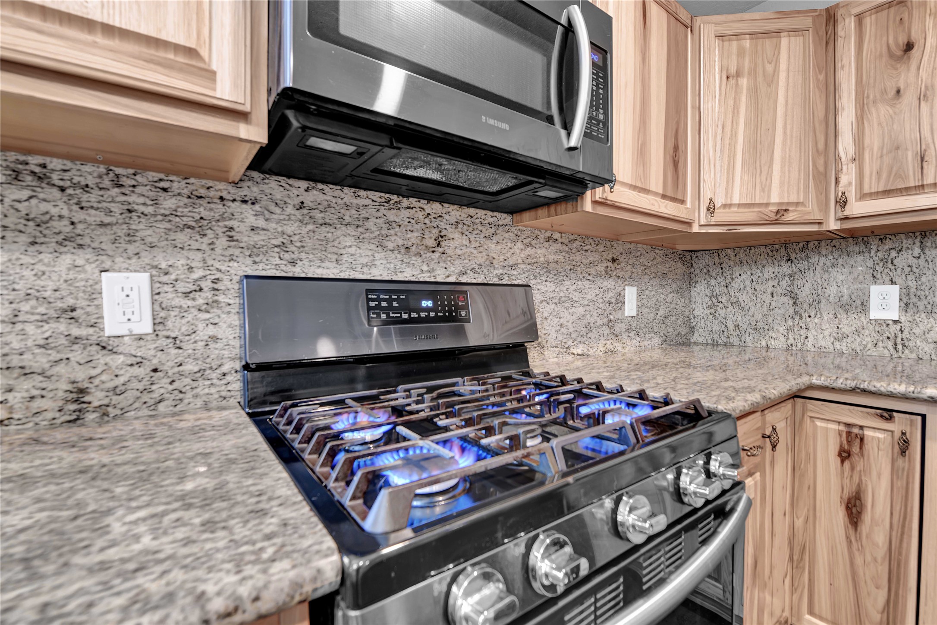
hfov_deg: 100.4
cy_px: 312
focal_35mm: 15
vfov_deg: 77.3
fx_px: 390
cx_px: 468
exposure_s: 2.5
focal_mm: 15
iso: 100
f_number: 8
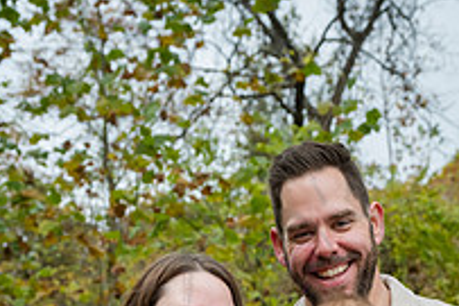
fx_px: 1274
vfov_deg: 12.9
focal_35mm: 100
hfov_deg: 20.4
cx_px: 292
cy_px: 474
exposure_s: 1/500
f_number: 5.6
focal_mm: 45
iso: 400
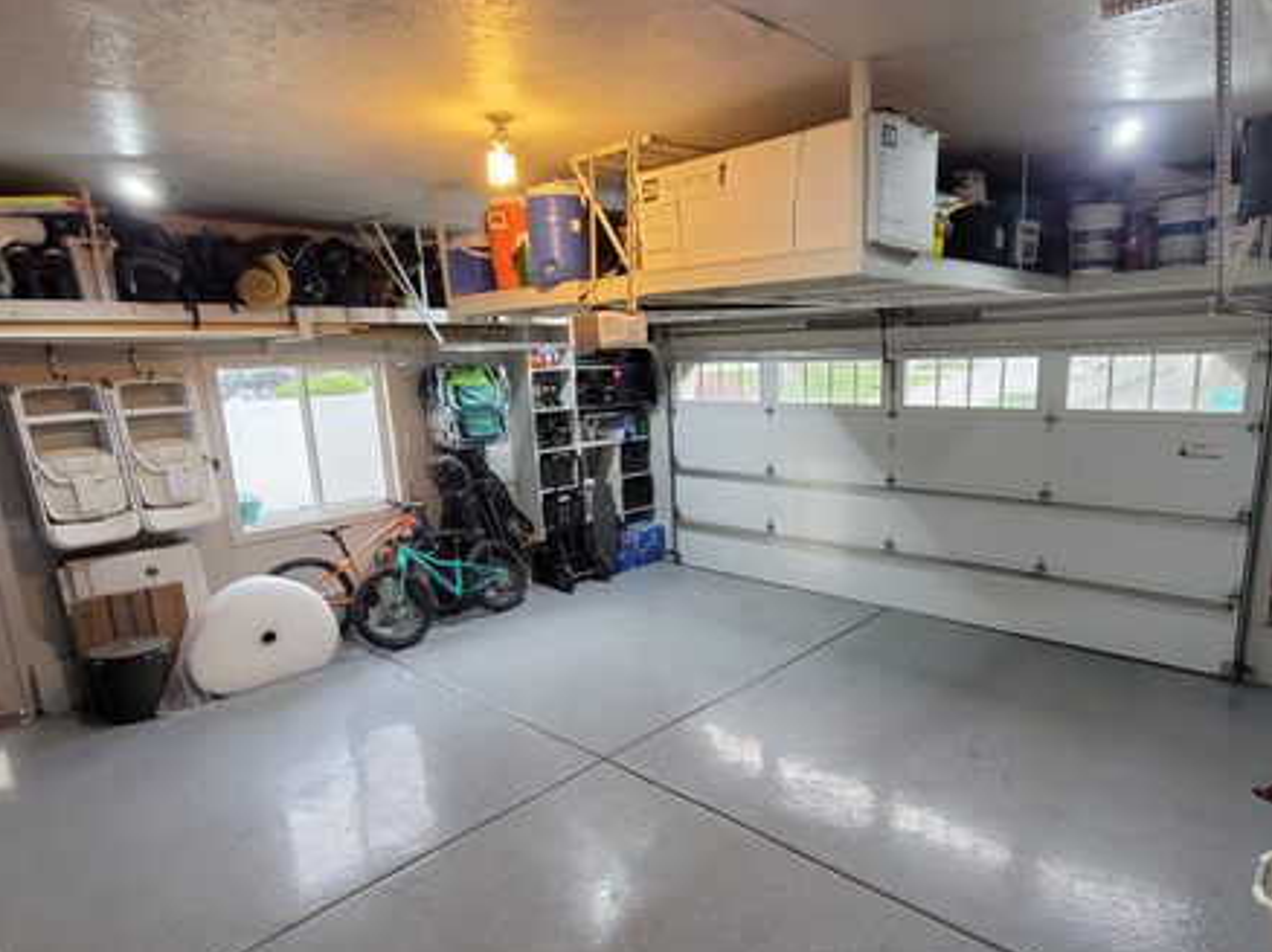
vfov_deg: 68.4
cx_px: 741
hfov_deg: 84.0
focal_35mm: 19
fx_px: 698
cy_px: 525
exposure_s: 1/59
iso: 250
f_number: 2.2
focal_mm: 2.2
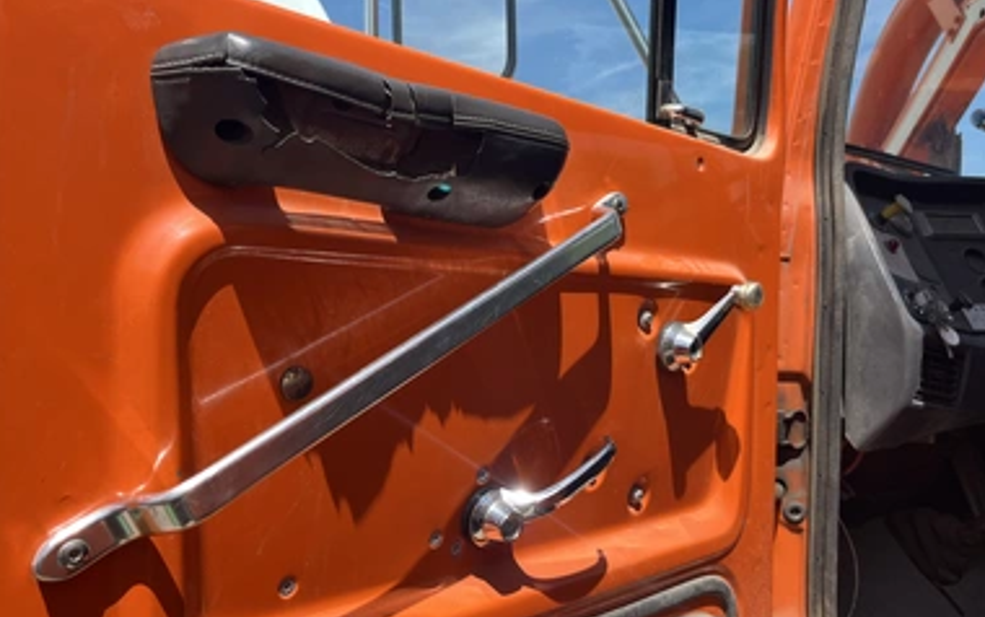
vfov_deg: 43.1
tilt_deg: -5.0
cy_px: 342
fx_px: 779
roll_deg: -0.7
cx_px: 492
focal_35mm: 29
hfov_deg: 64.6
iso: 50
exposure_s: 1/1536
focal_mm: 5.1
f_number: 1.6
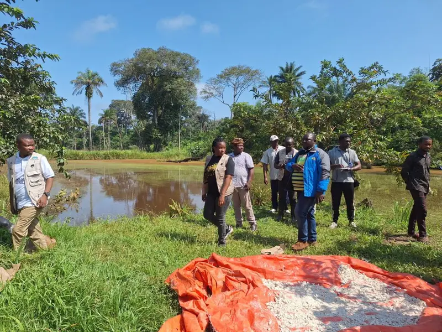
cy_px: 166
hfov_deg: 73.9
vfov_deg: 58.9
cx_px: 221
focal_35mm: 23
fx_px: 294
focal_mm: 5.54
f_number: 1.8
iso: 40
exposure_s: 1/2646
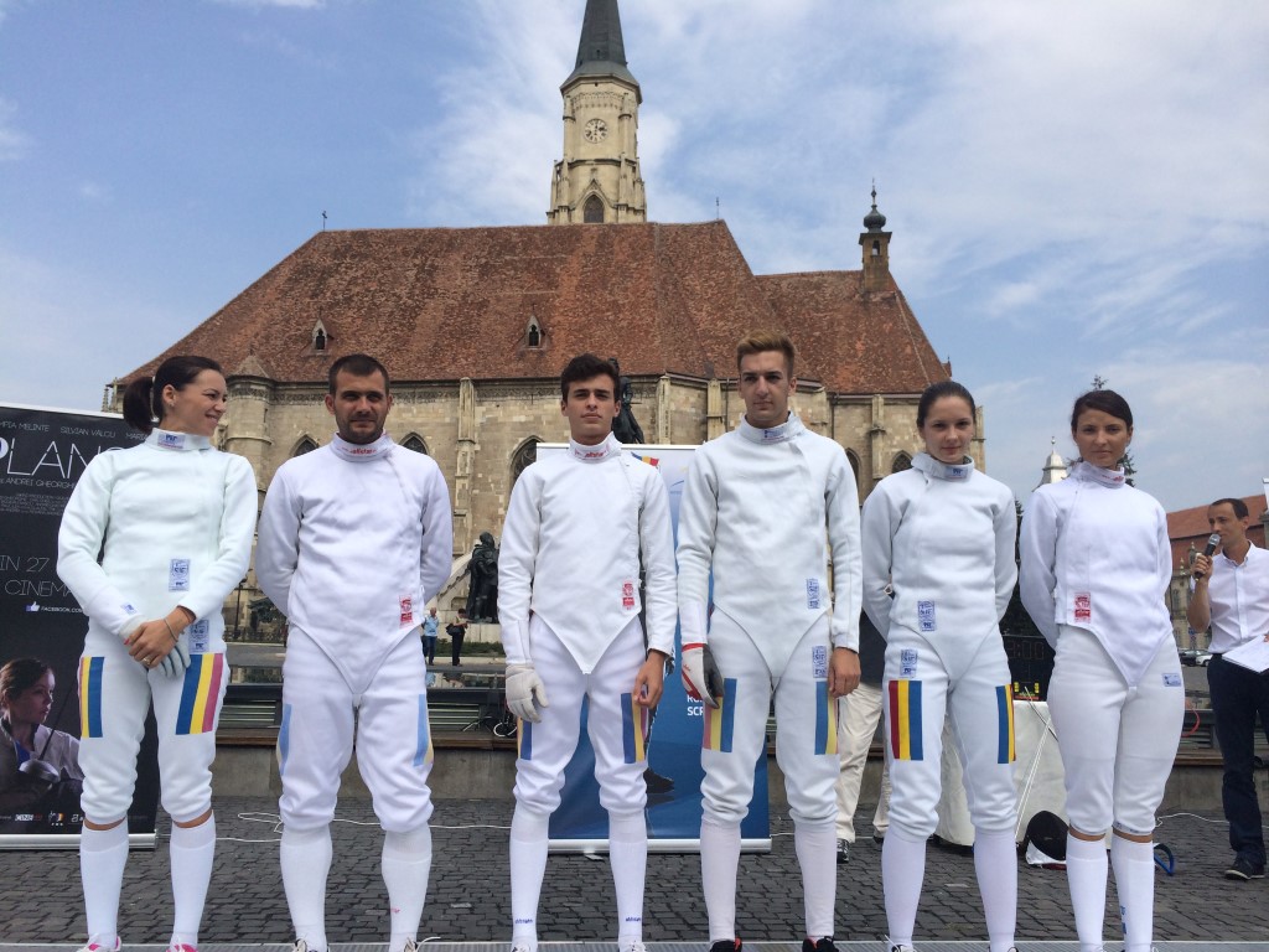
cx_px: 634
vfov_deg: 46.8
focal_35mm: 30
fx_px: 1100
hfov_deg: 60.0
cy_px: 476
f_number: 2.2
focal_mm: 4.12
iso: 40
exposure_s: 1/2740
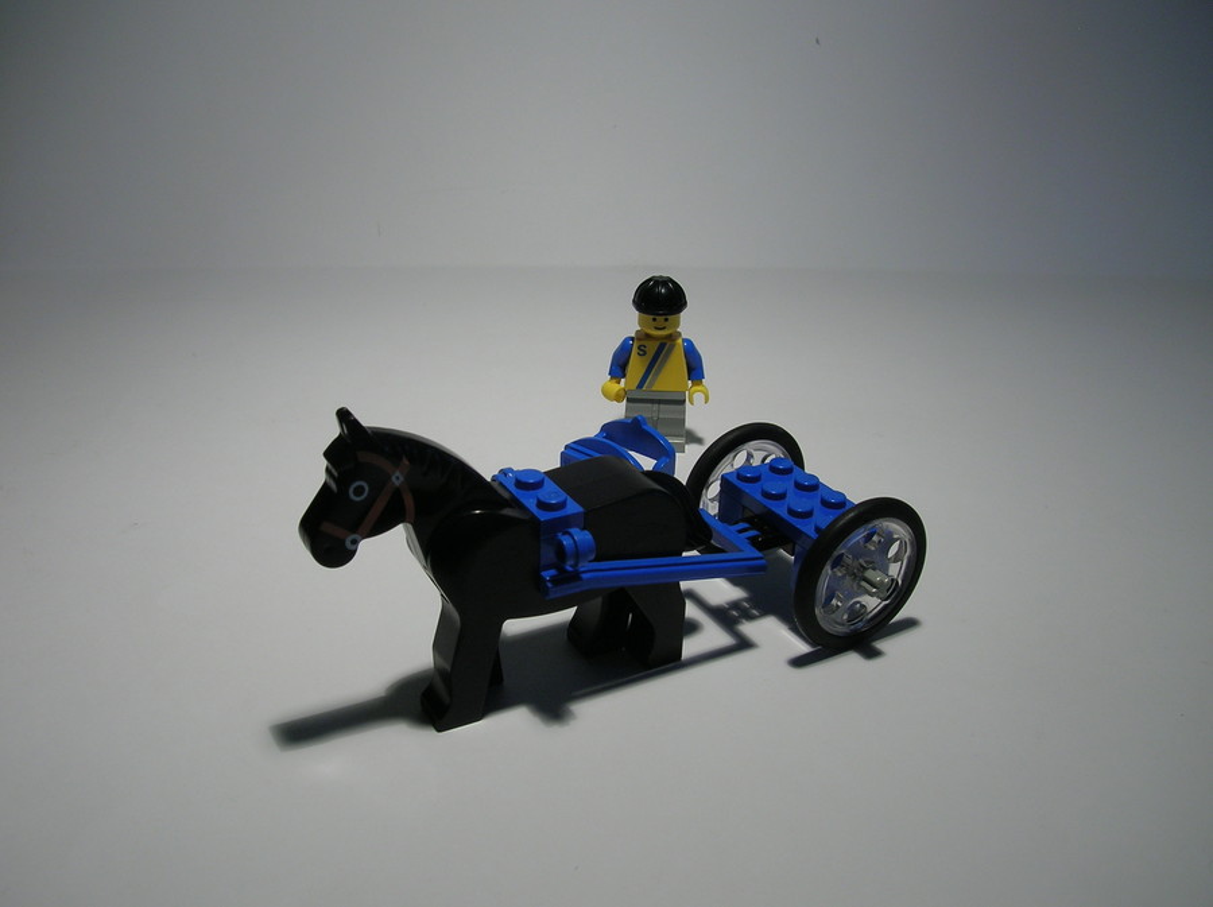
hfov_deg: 54.0
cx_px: 606
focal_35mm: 34
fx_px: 1190
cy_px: 454
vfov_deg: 41.7
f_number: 4.9
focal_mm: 5.7
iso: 50
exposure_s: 1/25
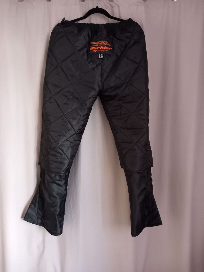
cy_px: 136
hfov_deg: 51.4
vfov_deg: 65.3
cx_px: 102
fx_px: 212
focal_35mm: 27
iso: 500
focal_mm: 4
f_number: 1.8
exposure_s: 1/25
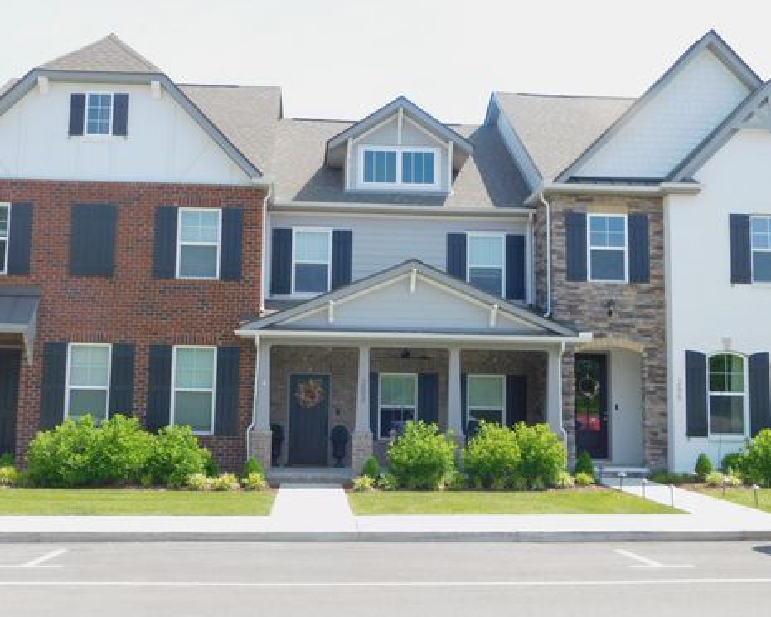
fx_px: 958
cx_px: 361
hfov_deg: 43.8
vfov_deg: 35.7
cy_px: 308
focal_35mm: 42
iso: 125
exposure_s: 1/400
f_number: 3.6
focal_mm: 7.1
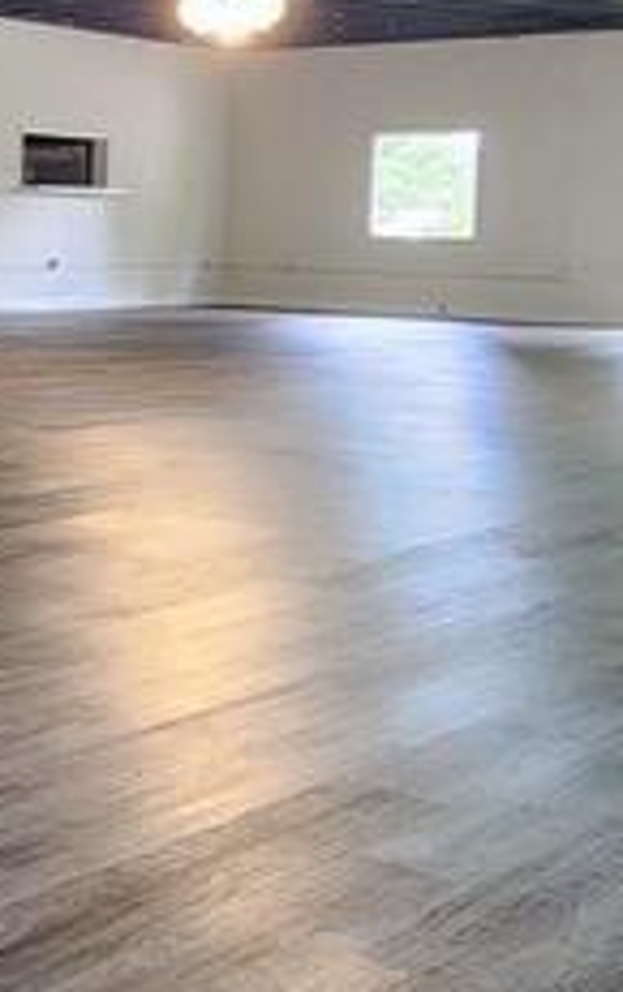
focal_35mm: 61
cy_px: 283
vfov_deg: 33.0
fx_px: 1652
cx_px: -374
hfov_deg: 18.4
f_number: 2.2
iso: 400
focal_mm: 2.2
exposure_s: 1/60
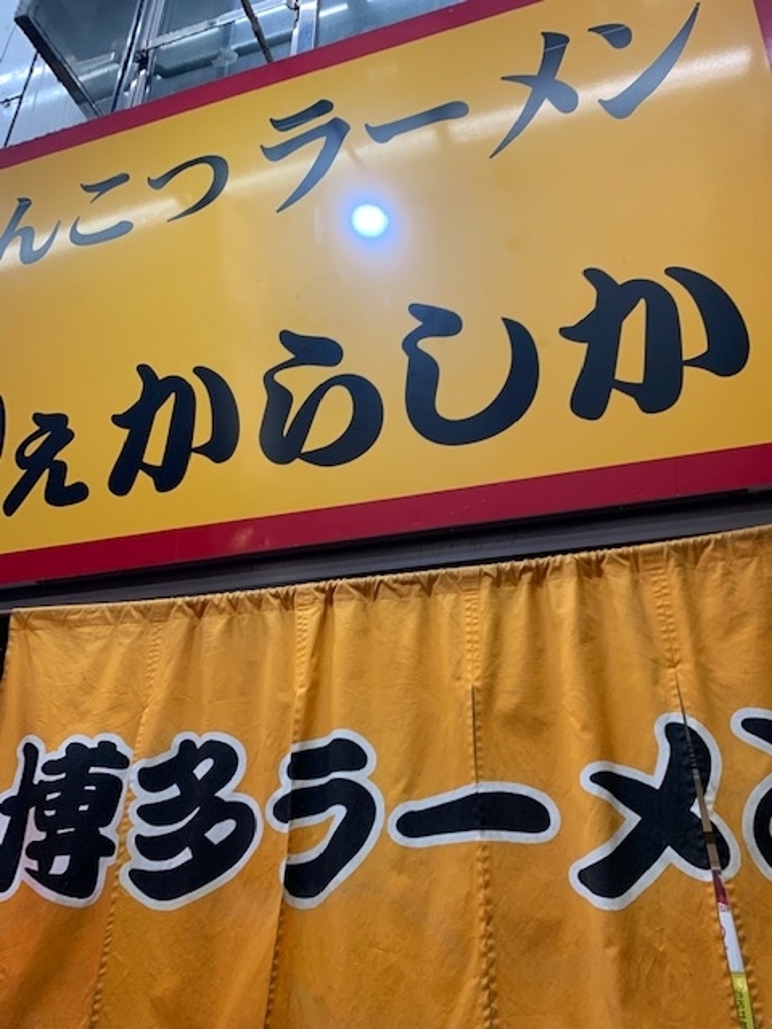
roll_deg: -1.5
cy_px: 514
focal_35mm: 26
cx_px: 386
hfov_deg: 53.1
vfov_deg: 67.3
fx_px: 773
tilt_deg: +30.1
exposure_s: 1/60
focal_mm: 4.25
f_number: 1.8
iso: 80
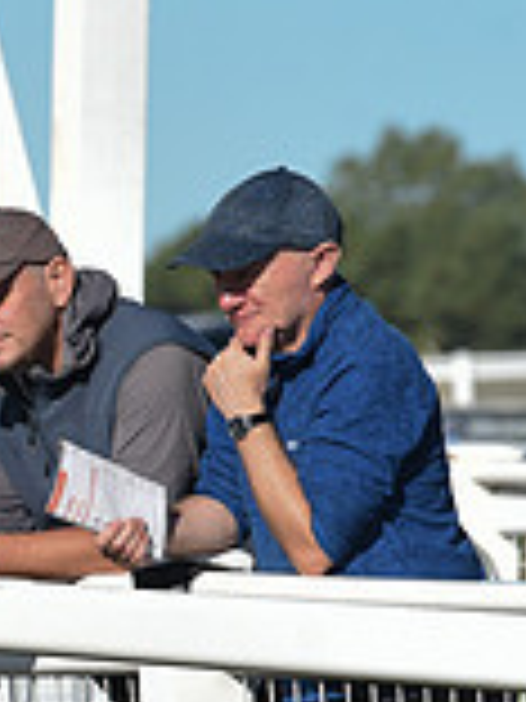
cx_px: -737
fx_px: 14466
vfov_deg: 2.8
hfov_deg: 2.1
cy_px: 682
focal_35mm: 714
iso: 400
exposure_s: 1/1600
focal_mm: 200
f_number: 6.3
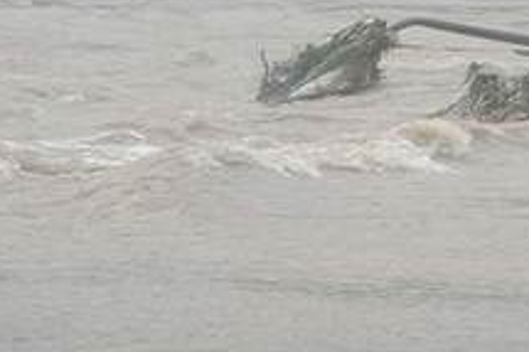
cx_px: 657
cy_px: 85
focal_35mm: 450
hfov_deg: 4.6
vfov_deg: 3.0
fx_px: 6607
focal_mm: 138
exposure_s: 1/640
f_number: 8
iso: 800
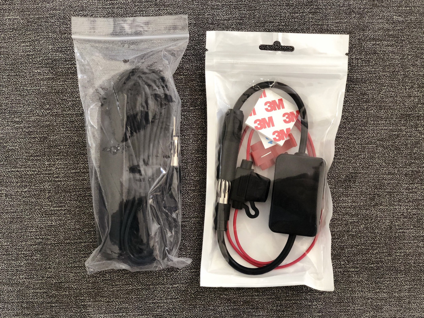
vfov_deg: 28.0
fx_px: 637
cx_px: 212
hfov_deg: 36.8
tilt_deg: -88.2
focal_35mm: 52
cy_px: 159
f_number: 2.4
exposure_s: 1/24
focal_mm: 6
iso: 125
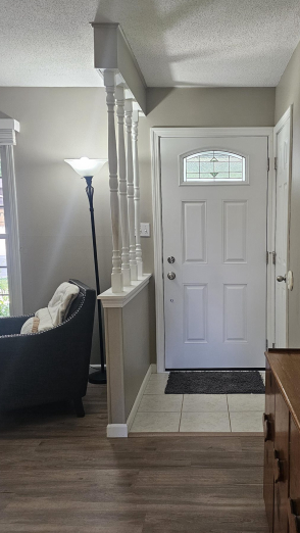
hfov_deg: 36.1
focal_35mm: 32
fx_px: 452
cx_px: 213
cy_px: 285
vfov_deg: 60.9
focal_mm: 6.3
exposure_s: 1/120
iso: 400
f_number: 1.7
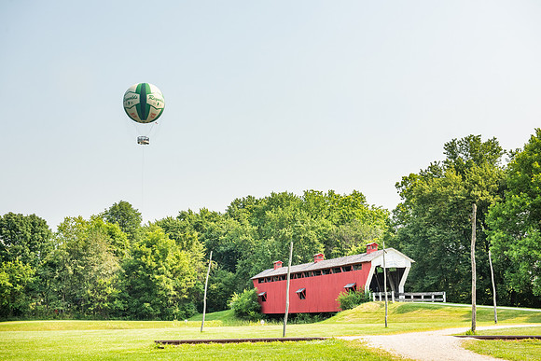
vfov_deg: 26.0
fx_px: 782
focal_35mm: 52
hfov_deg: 38.2
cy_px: 180
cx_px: 270
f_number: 5.6
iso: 320
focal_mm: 52
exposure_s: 1/1600
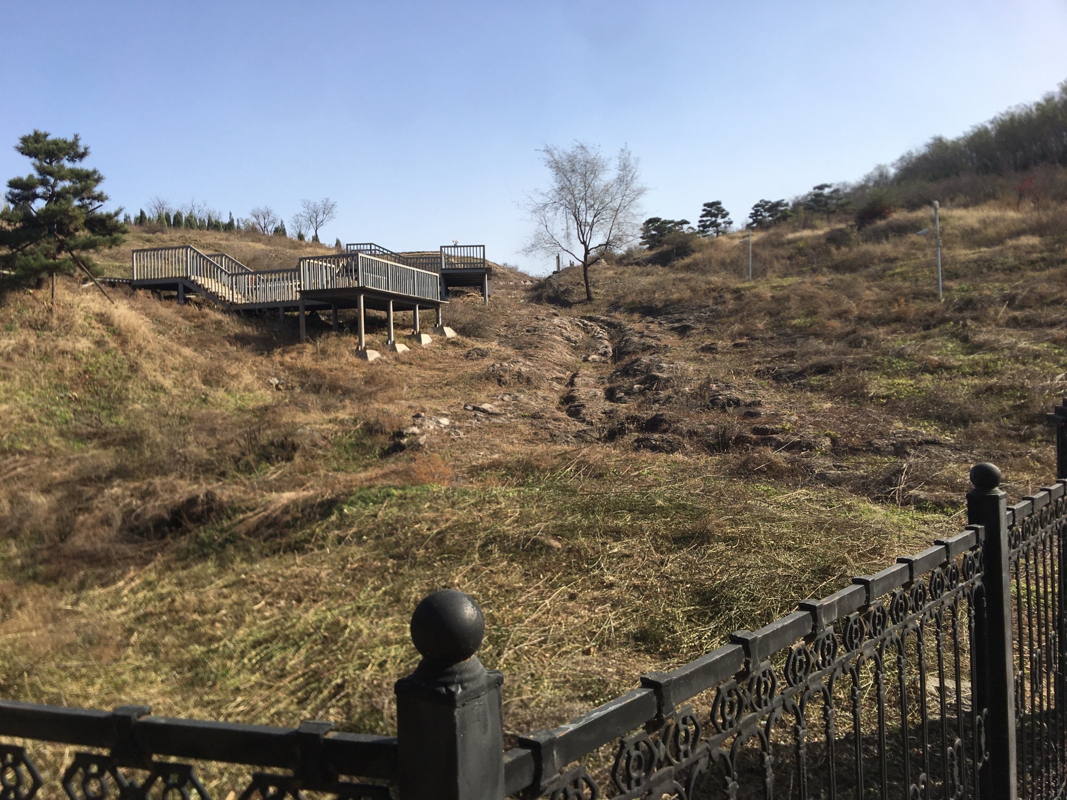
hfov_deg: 61.7
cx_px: 534
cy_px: 400
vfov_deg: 48.2
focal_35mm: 29
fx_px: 894
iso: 25
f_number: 2.2
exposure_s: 1/1570
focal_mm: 4.15
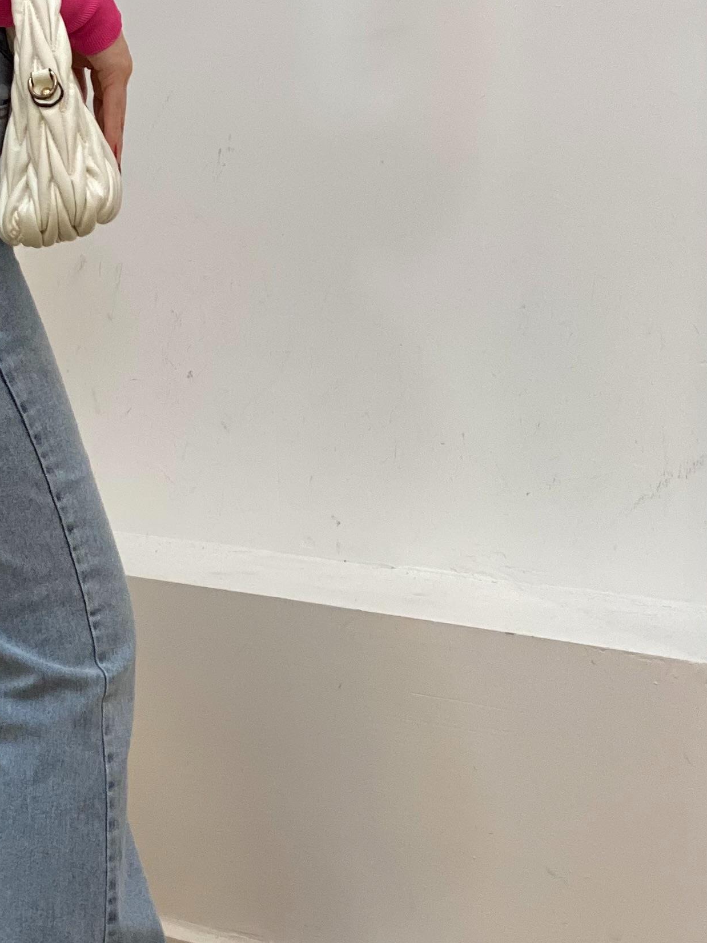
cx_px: -66
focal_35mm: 127
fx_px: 3459
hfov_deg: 11.5
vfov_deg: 15.5
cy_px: 245
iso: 80
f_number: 2
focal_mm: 6
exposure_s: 1/100
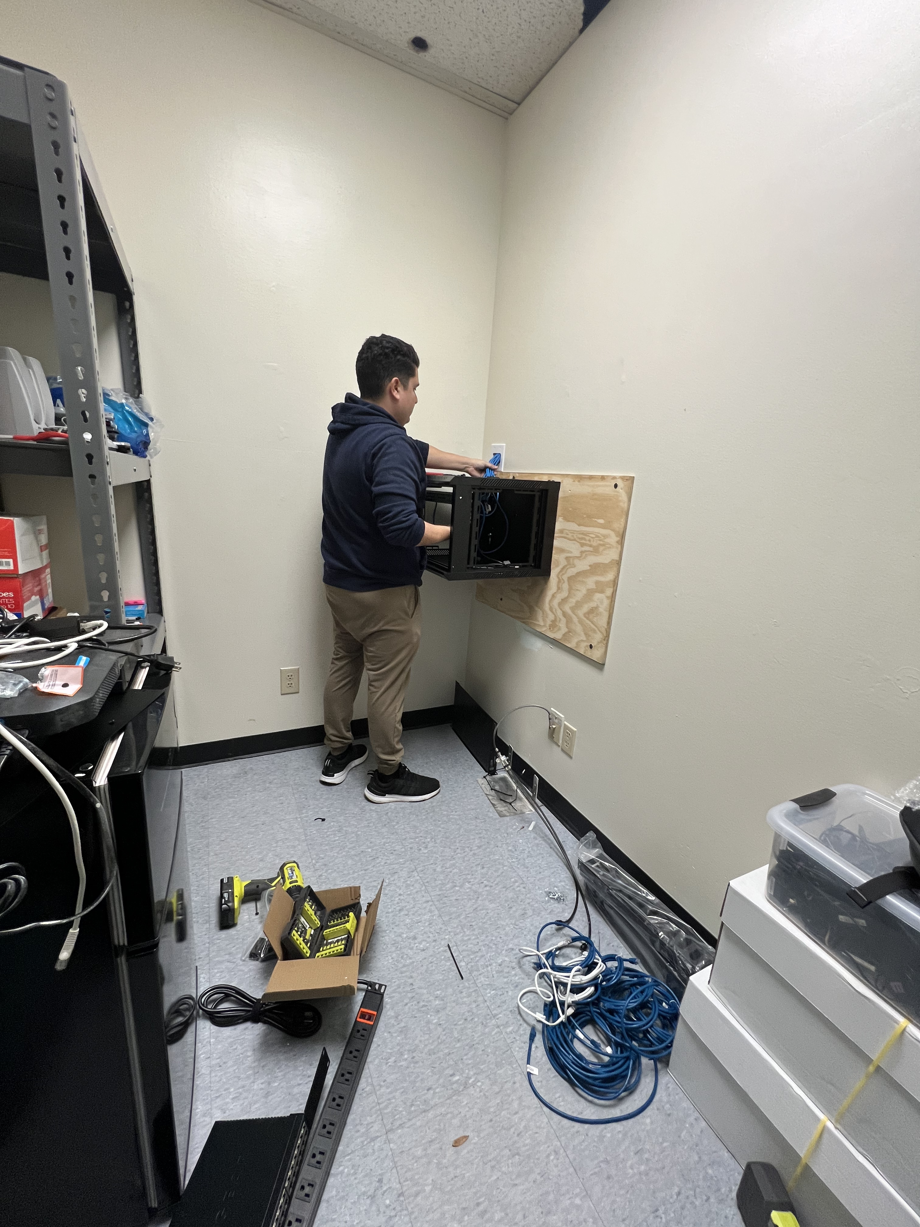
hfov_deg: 89.9
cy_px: 614
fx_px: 461
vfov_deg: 106.2
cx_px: 460
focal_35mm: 13
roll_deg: -3.7
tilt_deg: -14.3
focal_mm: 1.57
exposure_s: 1/60
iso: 160
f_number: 1.8
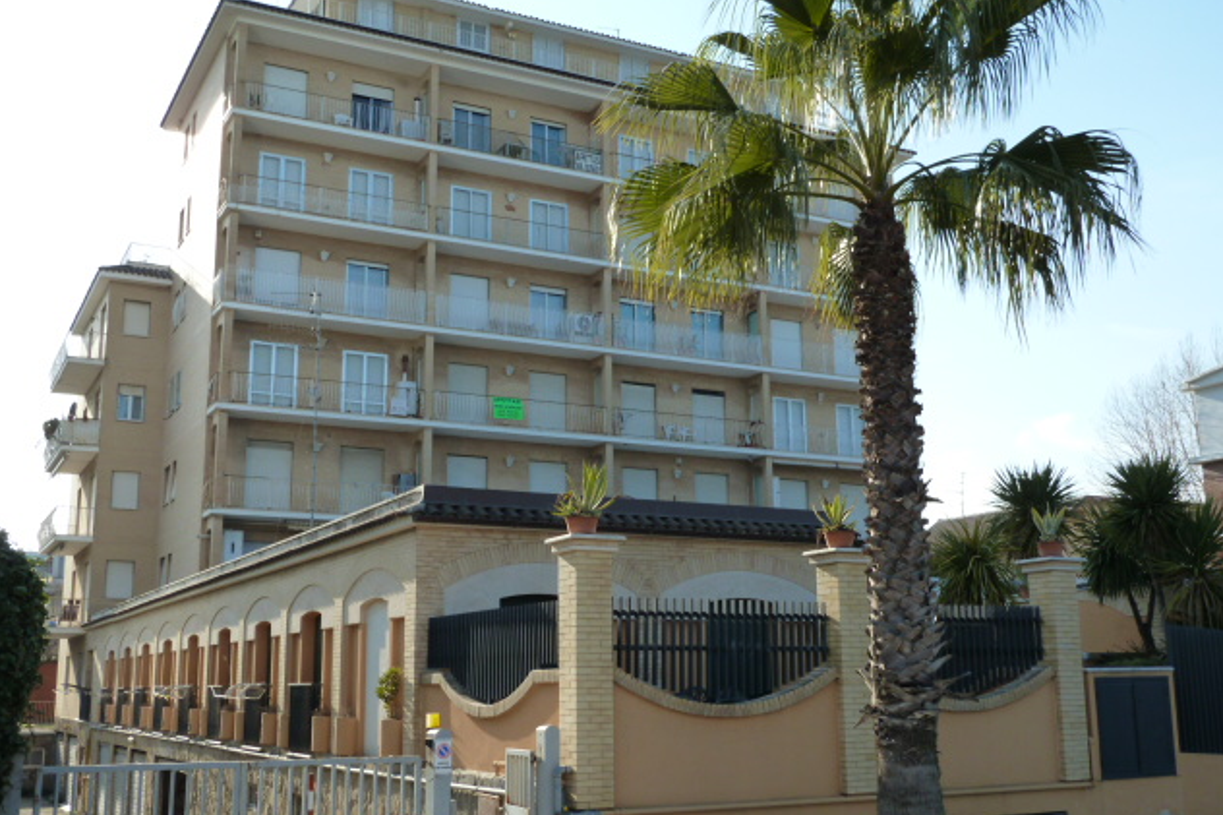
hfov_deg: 49.6
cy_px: 420
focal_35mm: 39
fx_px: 1324
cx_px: 612
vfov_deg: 34.2
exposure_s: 1/400
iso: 125
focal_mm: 6.1
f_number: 4
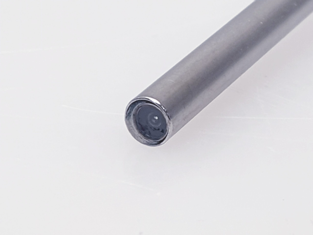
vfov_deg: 53.1
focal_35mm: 26
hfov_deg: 67.3
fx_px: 235
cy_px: 118
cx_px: 156
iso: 64
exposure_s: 1/50
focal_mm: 4.3
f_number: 2.4
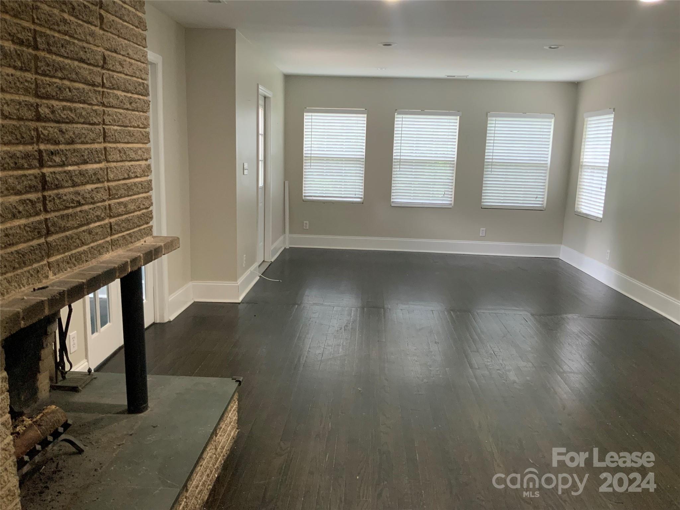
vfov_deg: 48.2
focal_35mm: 29
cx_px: 340
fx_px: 570
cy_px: 255
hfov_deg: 61.7
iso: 250
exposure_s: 1/60
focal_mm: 3
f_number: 1.8
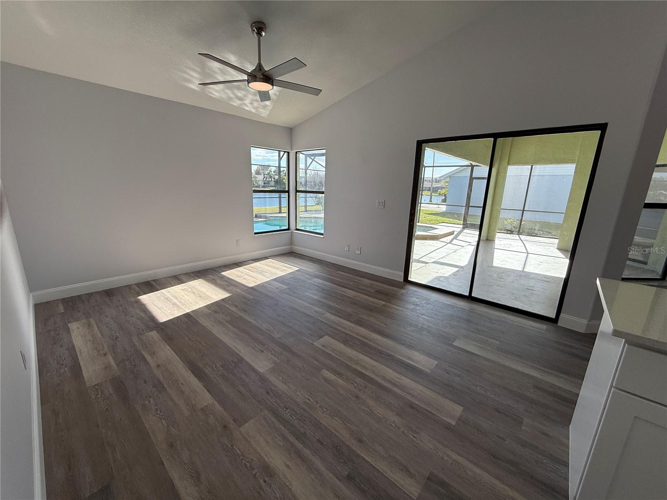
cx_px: 334
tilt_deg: -13.3
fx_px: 270
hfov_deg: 102.1
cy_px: 250
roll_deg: -1.8
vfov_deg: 85.7
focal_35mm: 14
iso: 64
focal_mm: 2.22
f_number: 2.2
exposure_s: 1/506
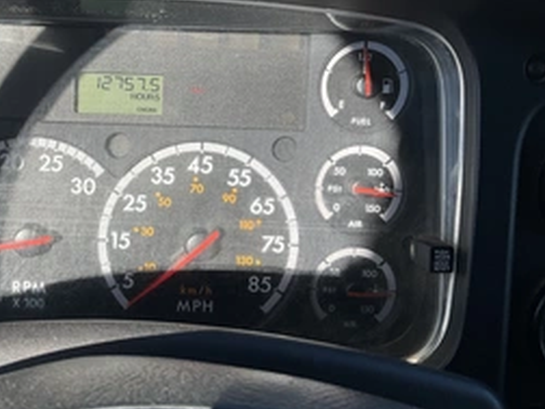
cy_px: 145
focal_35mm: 46
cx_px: 123
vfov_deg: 31.3
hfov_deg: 39.9
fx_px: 724
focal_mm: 3
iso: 25
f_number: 1.8
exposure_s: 1/883
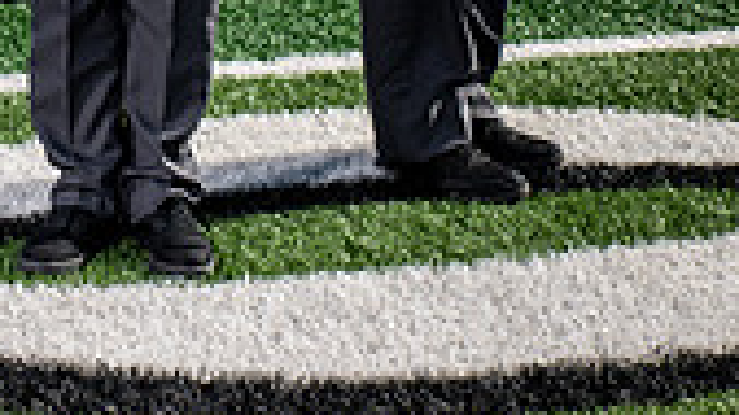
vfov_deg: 9.4
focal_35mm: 117
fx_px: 2292
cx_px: 140
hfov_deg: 18.1
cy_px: -533
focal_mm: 42
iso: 125
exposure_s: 1/400
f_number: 7.1
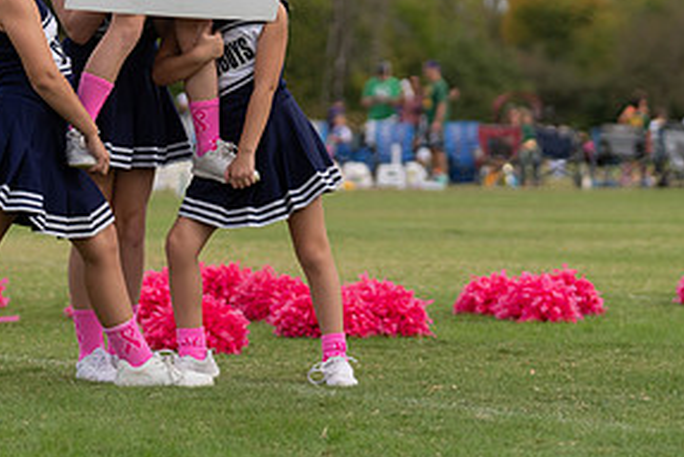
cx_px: 281
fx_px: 4393
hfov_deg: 8.9
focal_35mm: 231
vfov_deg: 5.9
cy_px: -46
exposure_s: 1/1250
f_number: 2.8
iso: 160
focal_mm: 92
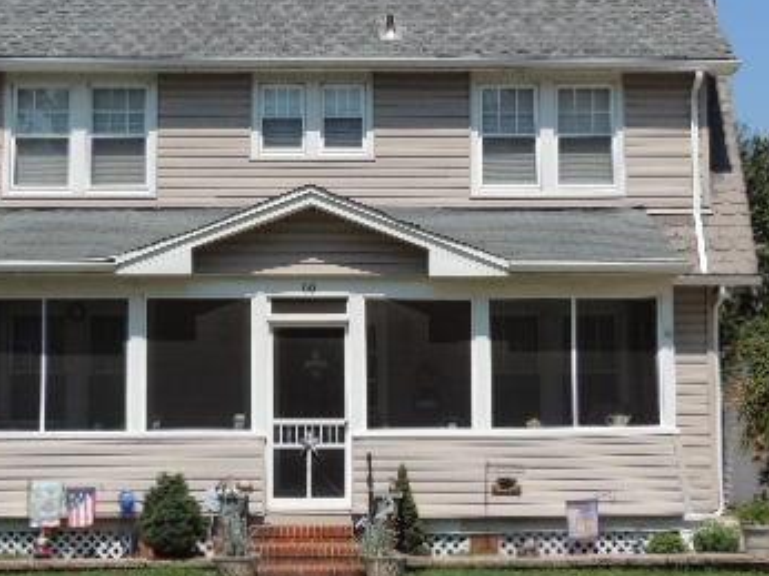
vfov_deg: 19.9
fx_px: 1643
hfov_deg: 26.3
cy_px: 234
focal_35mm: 74
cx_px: 362
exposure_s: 1/1250
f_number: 3.3
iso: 100
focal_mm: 7.1
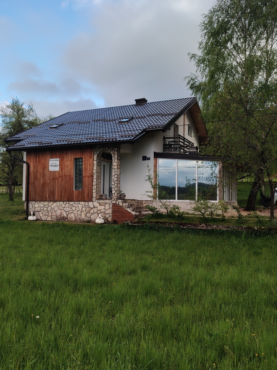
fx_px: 331
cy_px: 185
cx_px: 138
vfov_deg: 58.4
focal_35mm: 31
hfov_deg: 45.4
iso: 100
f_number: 1.75
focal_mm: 5.25
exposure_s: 1/114
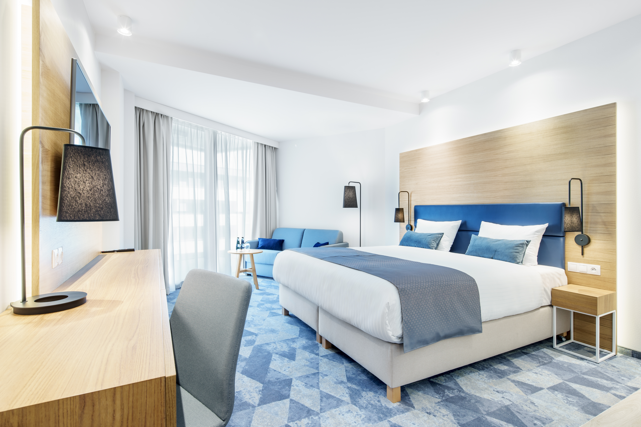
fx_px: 303
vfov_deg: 70.4
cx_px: 320
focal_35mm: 17
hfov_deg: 93.3
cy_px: 214
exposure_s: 2
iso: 100
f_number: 13
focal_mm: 17
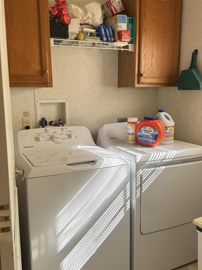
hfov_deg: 41.8
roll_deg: +1.6
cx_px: 100
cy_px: 140
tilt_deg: -9.5
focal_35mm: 34
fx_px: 265
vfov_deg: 53.9
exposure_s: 1/124
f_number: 1.78
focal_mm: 6.76
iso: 64
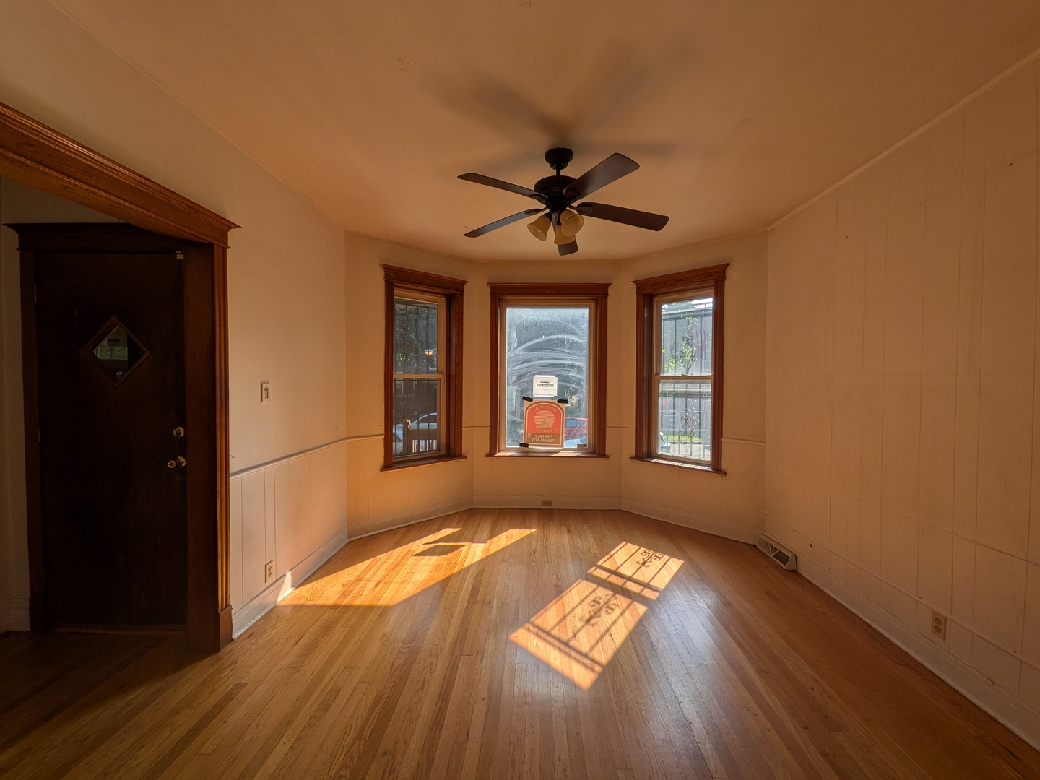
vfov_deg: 85.7
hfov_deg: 102.1
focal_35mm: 14
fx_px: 421
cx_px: 520
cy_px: 390
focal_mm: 1.85
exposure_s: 1/587
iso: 44
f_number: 2.2
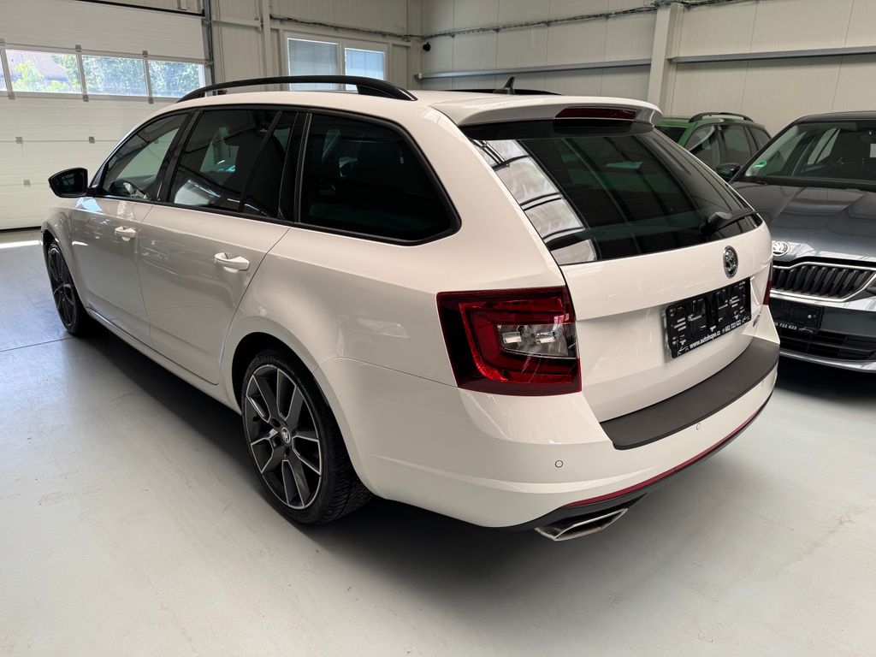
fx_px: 607
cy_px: 328
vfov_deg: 56.8
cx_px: 438
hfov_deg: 71.6
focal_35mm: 24
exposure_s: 1/142
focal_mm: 6.76
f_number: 1.78
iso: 64
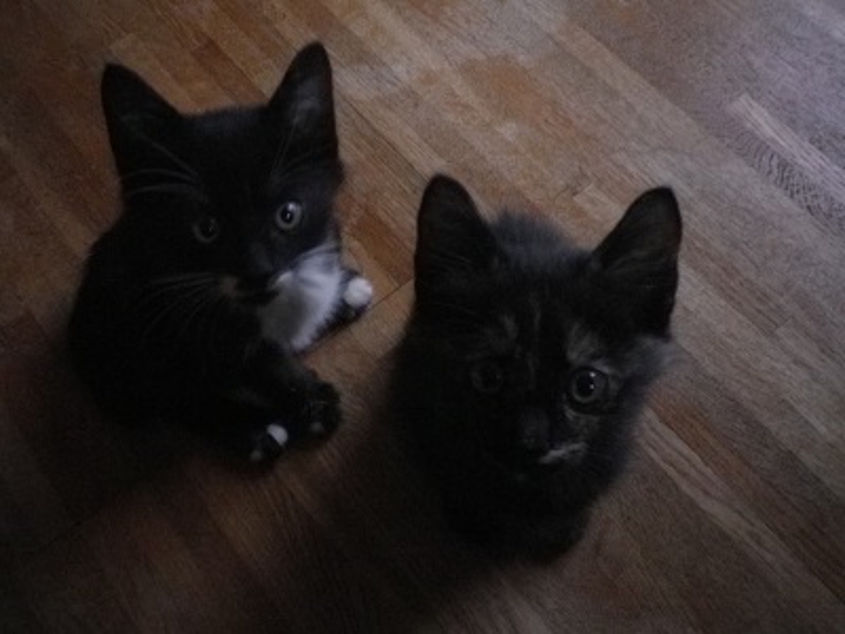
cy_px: 317
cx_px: 422
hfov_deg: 52.6
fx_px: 854
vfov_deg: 40.7
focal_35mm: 35
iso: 800
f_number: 3.9
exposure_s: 1/4
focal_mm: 6.36
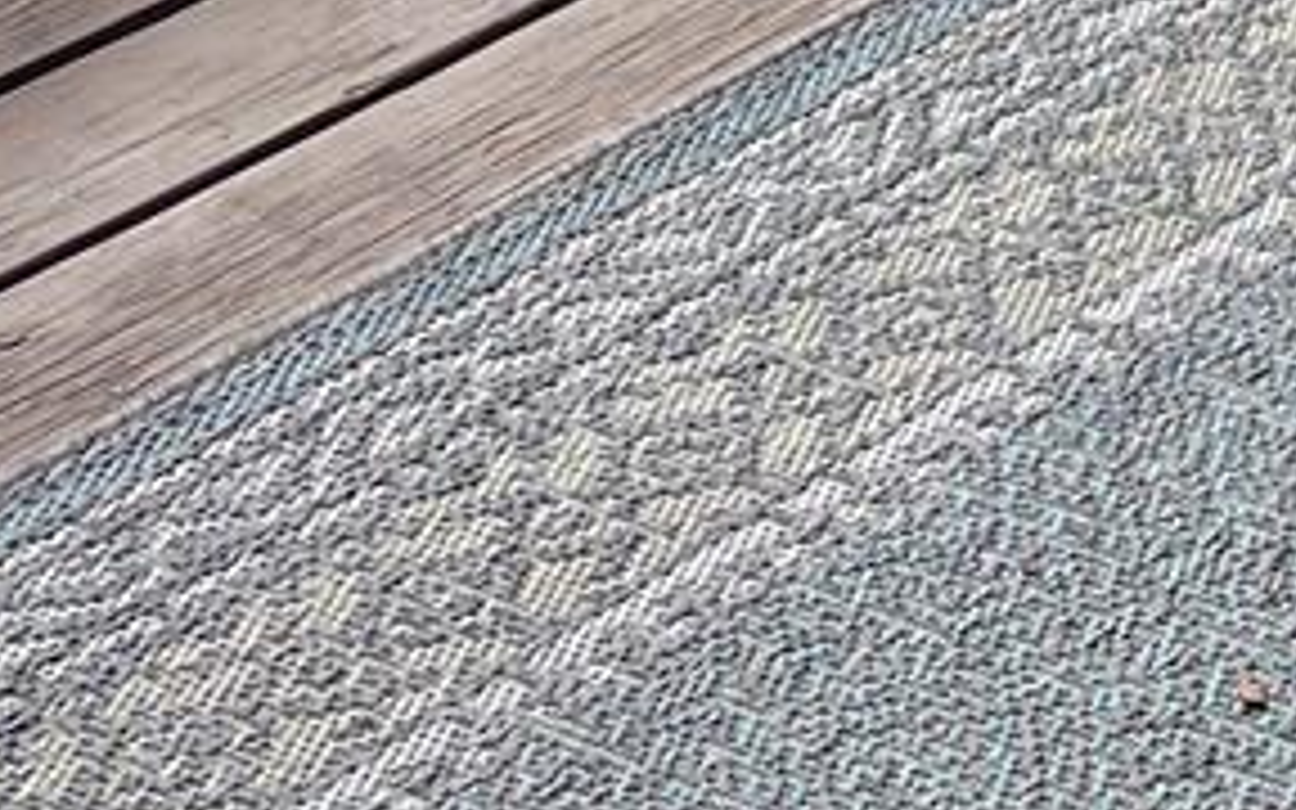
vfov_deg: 7.5
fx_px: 5404
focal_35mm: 153
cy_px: -1624
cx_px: 2894
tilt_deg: -11.4
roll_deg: +0.3
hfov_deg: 11.7
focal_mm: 5.1
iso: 50
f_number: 1.6
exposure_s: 1/537
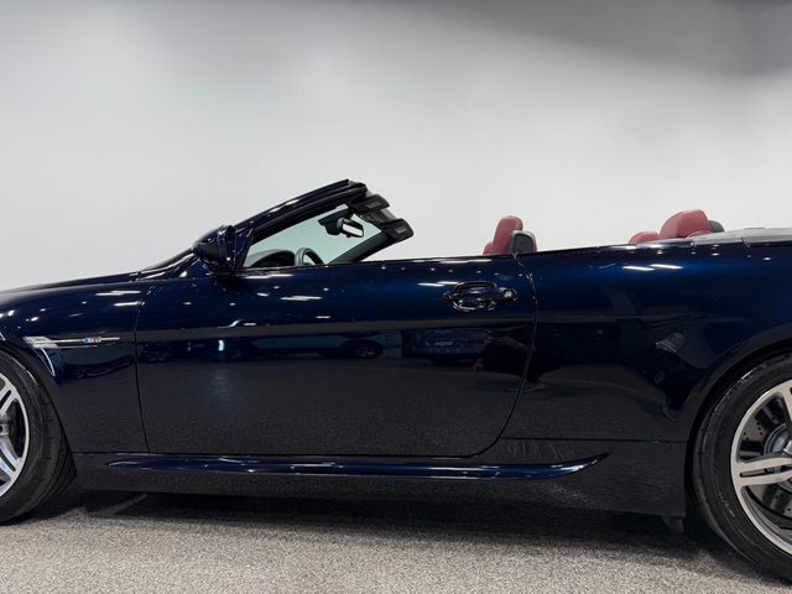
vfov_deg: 56.8
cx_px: 396
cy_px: 297
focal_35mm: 24
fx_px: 549
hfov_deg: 71.6
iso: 64
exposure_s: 1/171
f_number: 1.78
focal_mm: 6.76
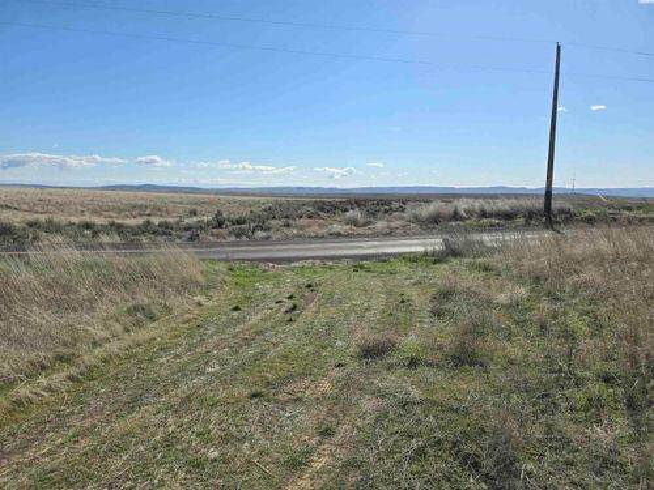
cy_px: 245
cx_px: 327
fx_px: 435
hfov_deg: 73.9
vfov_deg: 58.9
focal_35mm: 23
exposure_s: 1/1667
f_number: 1.7
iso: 12
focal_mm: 6.3
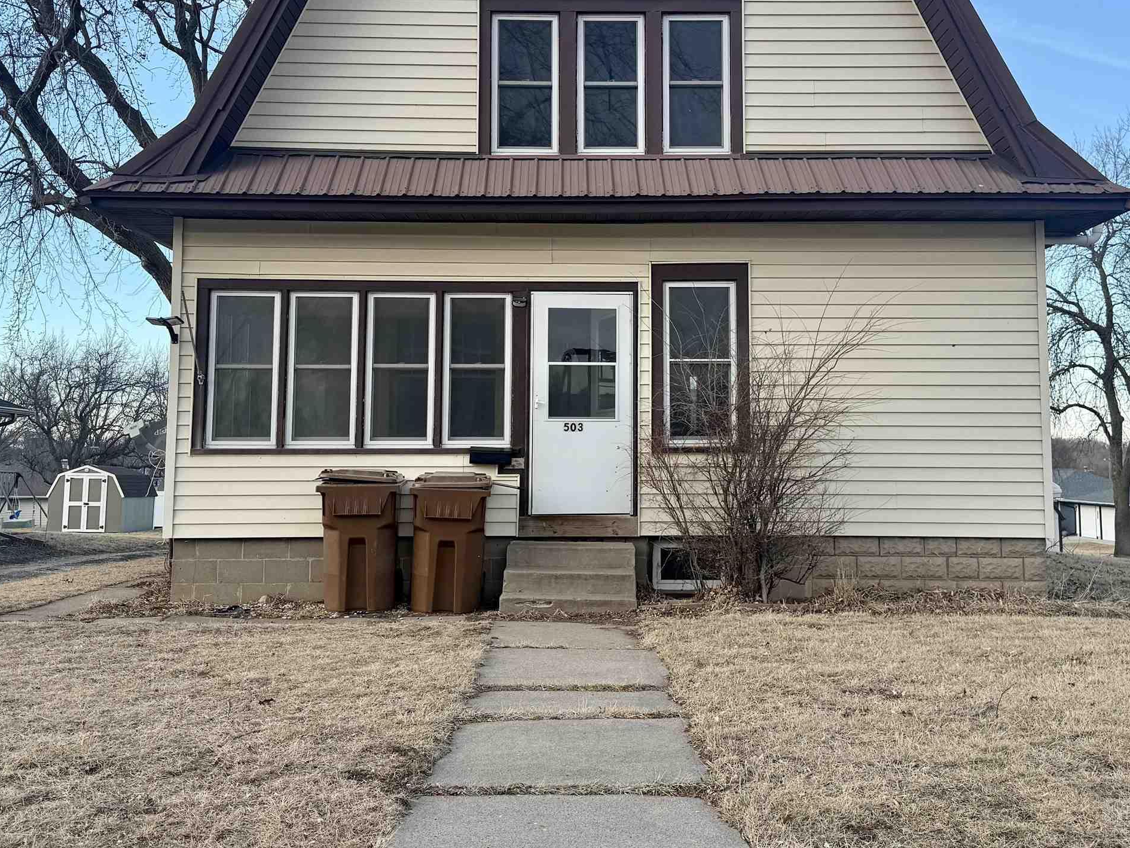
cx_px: 606
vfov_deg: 36.7
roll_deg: -0.3
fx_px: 1273
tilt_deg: +5.9
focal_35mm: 39
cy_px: 334
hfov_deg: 47.8
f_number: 1.78
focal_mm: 6.76
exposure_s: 1/750
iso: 80
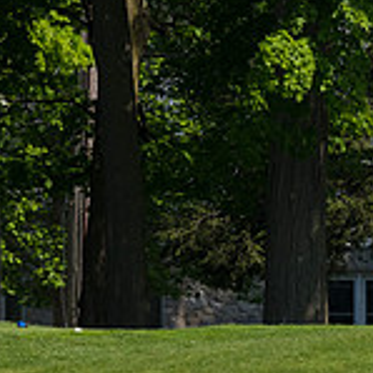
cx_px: -285
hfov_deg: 1.8
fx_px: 12057
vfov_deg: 1.8
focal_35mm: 989
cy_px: 185
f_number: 5.6
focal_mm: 200
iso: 320
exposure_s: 1/1600
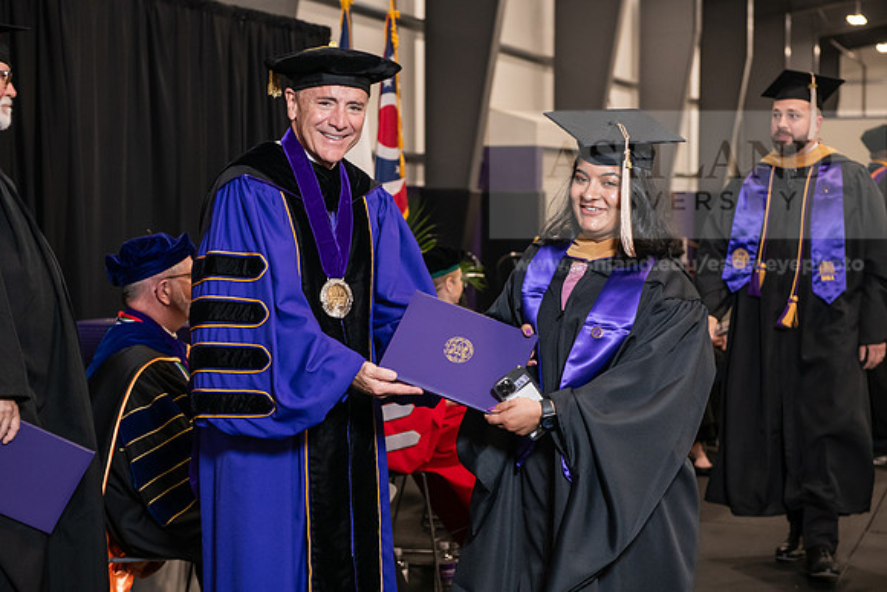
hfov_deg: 28.8
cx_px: 444
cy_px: 296
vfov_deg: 19.5
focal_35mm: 70
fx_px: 1725
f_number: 5
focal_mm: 70
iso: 2000
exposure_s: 1/125
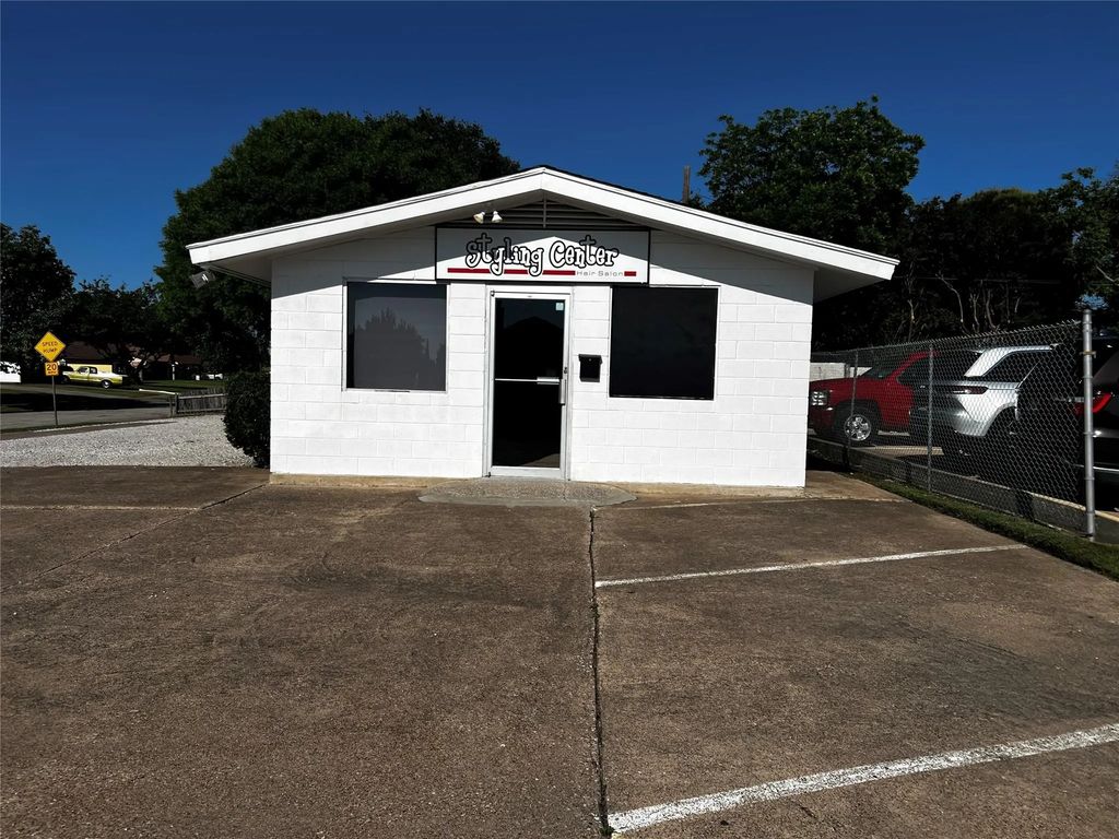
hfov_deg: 67.3
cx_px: 560
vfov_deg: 53.1
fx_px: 840
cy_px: 420
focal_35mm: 26
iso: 50
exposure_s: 1/10309
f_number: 1.5
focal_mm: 5.7
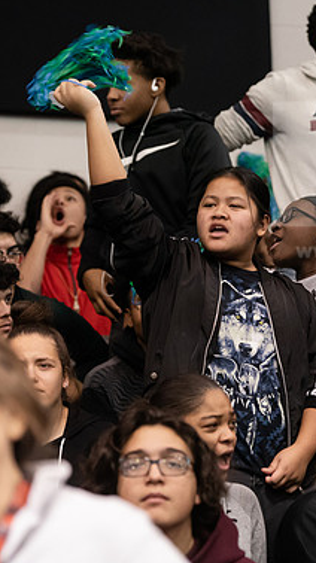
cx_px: 228
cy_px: 282
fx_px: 2523
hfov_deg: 7.2
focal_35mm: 169
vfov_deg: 12.7
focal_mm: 105
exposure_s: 1/200
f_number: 3.5
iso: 5000
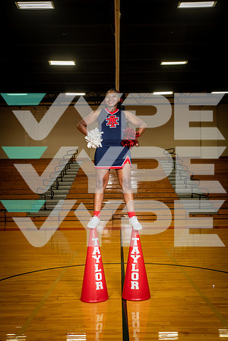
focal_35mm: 40
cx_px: 114
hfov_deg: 33.4
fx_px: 380
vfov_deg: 48.5
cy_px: 170
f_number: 7.1
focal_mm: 40
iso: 800
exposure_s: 1/160
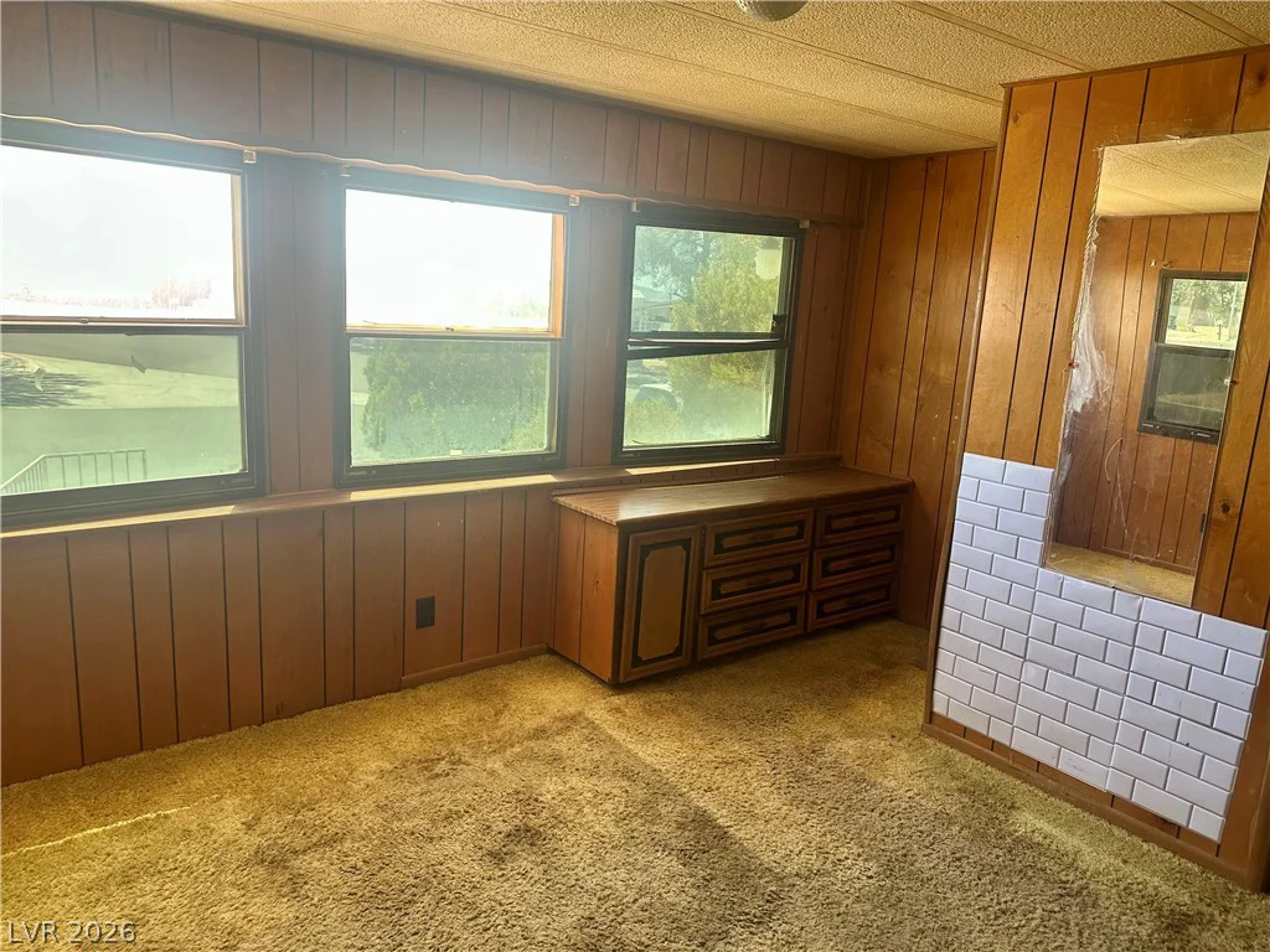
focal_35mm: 24
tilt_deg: -11.5
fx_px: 881
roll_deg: -3.3
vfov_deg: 56.8
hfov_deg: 71.6
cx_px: 635
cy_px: 476
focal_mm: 6.86
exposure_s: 1/121
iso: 125
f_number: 1.78
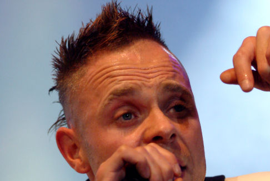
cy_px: 160
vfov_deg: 6.9
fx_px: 1494
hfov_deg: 10.3
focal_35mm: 199
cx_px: 156
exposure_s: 1/250
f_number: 3.3
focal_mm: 63
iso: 800
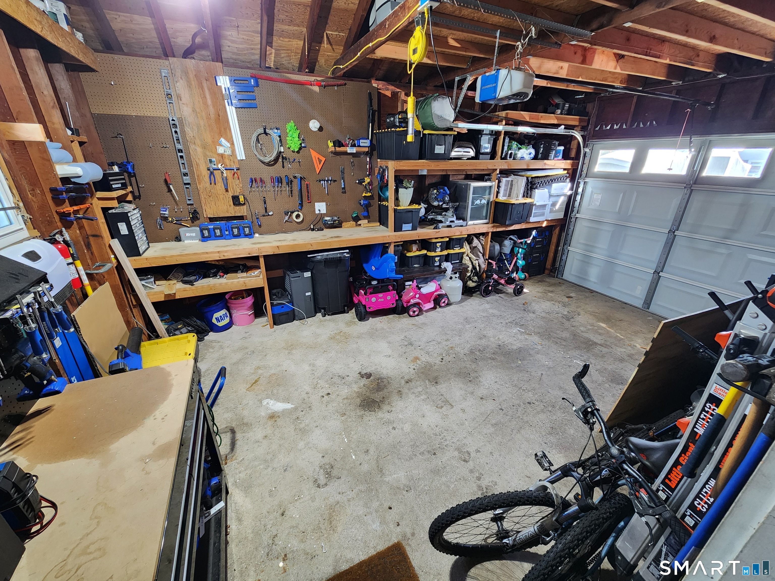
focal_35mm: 13
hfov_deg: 106.2
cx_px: 388
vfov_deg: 89.9
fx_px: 291
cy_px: 290
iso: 250
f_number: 2.2
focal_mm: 2.2
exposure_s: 1/60
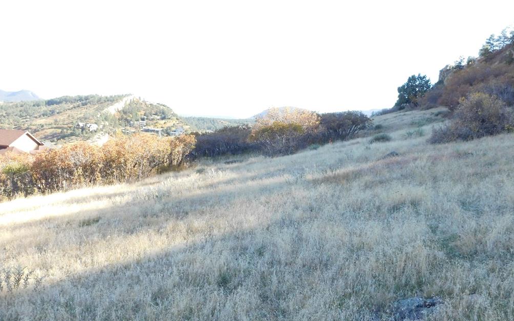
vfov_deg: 32.8
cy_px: 162
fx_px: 546
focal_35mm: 39
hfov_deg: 50.4
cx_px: 254
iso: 800
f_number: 3.5
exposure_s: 1/1000
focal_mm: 6.3
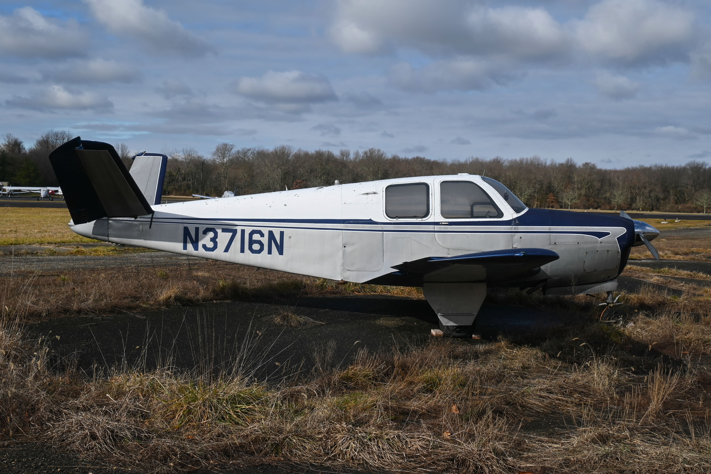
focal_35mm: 50
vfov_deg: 27.3
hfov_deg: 40.0
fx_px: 978
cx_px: 356
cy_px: 237
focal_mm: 33
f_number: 8
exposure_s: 1/1000
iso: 200
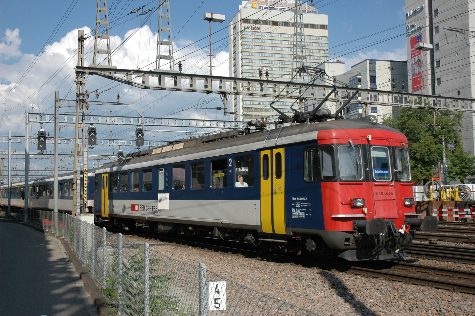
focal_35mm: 40
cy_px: 158
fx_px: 534
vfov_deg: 33.0
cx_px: 238
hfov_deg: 48.0
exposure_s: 1/500
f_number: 8
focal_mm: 27
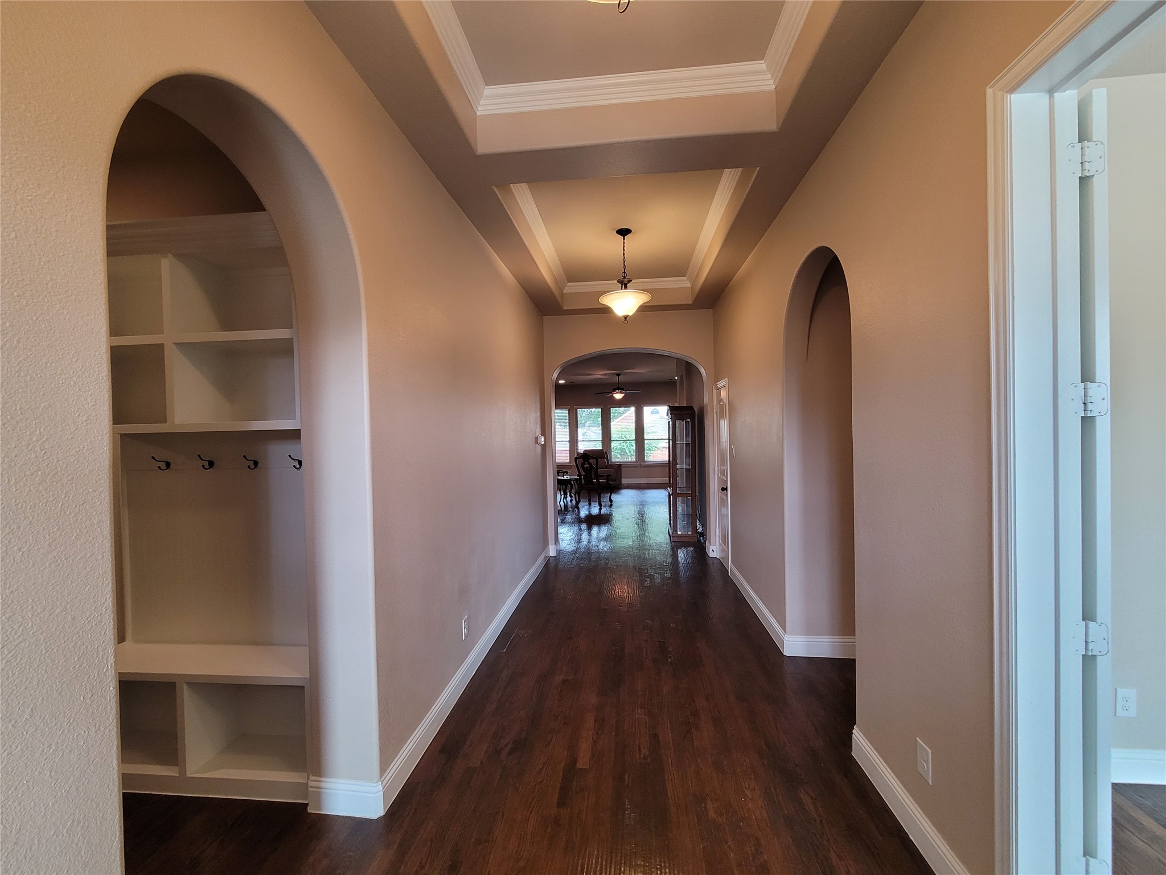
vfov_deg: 89.9
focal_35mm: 13
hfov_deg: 106.2
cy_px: 438
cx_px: 583
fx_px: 438
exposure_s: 1/60
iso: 200
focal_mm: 2.2
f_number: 2.2
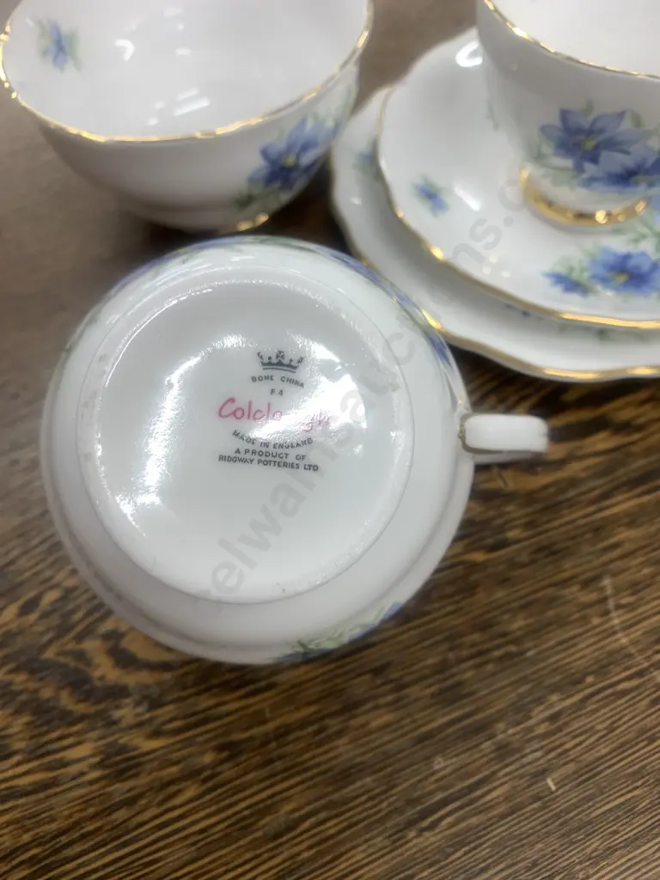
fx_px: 661
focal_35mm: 26
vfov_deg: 67.3
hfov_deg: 53.1
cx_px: 330
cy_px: 440
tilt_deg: -60.6
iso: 50
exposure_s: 1/100
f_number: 1.8
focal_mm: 4.25
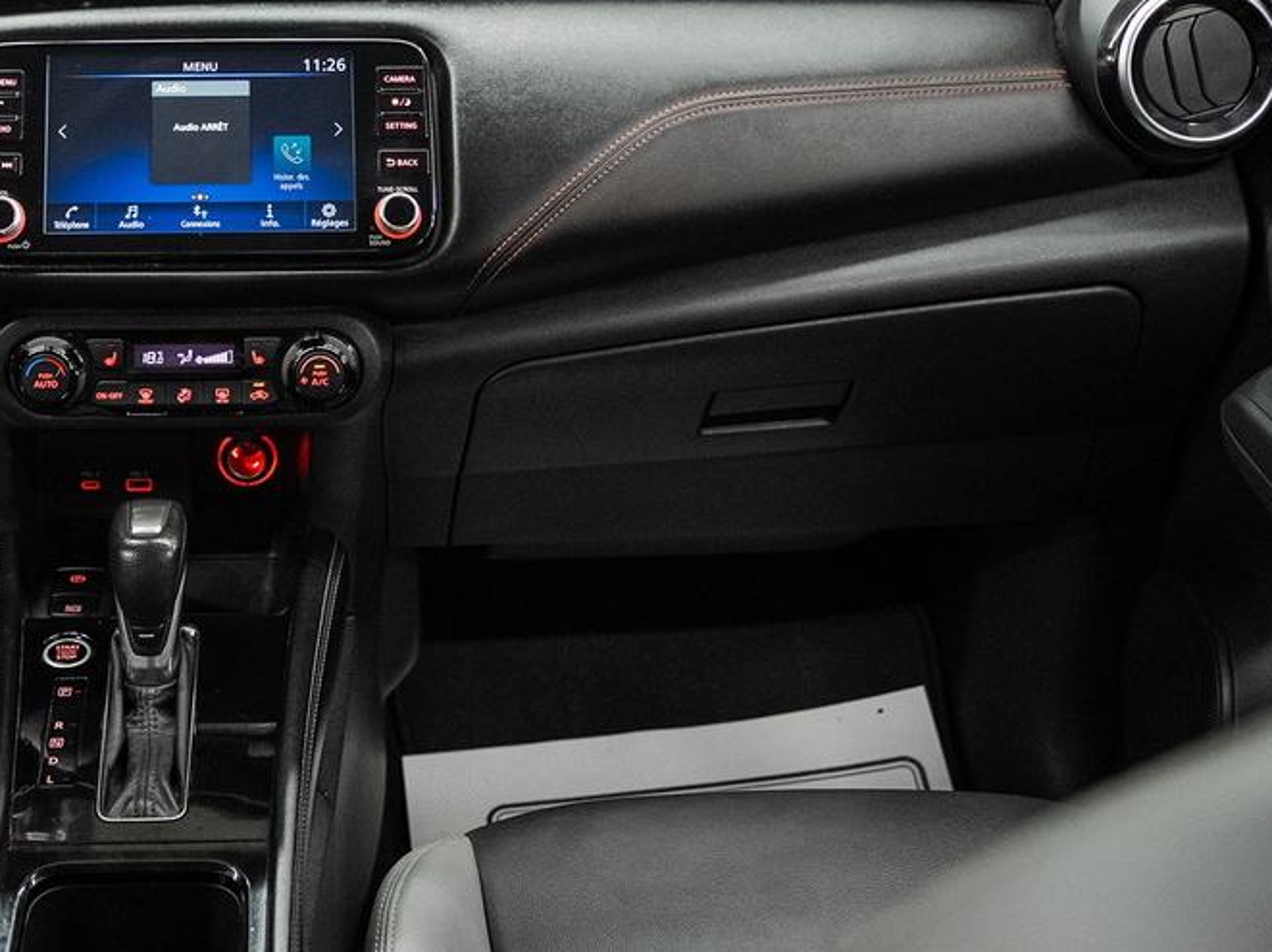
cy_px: 170
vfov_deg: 27.9
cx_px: 245
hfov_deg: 36.2
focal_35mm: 51
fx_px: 1873
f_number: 4
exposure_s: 1/40
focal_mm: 24
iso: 1250
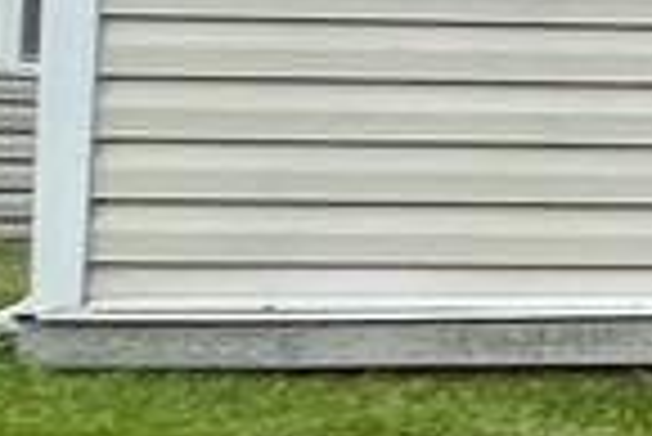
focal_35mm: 143
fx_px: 2592
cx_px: 2415
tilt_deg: +4.0
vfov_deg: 9.6
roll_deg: -0.7
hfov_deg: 8.8
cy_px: 49
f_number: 1.8
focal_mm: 1.57
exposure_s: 1/589
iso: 32
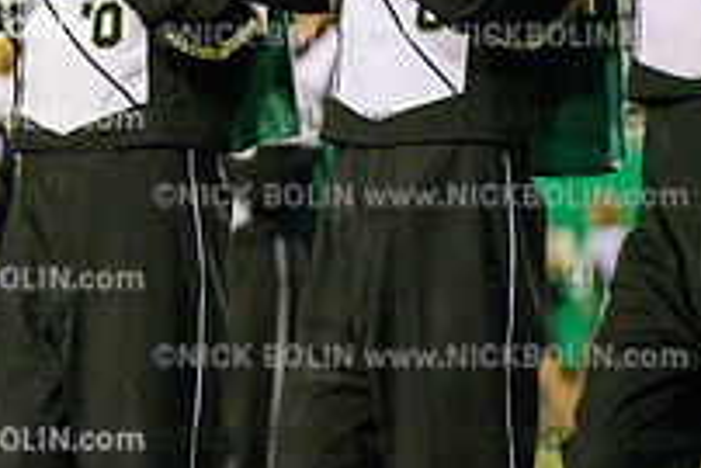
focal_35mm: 575
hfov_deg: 3.6
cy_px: -123
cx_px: -125
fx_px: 11204
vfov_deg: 2.4
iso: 10000
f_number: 4
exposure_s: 1/1000
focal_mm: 200
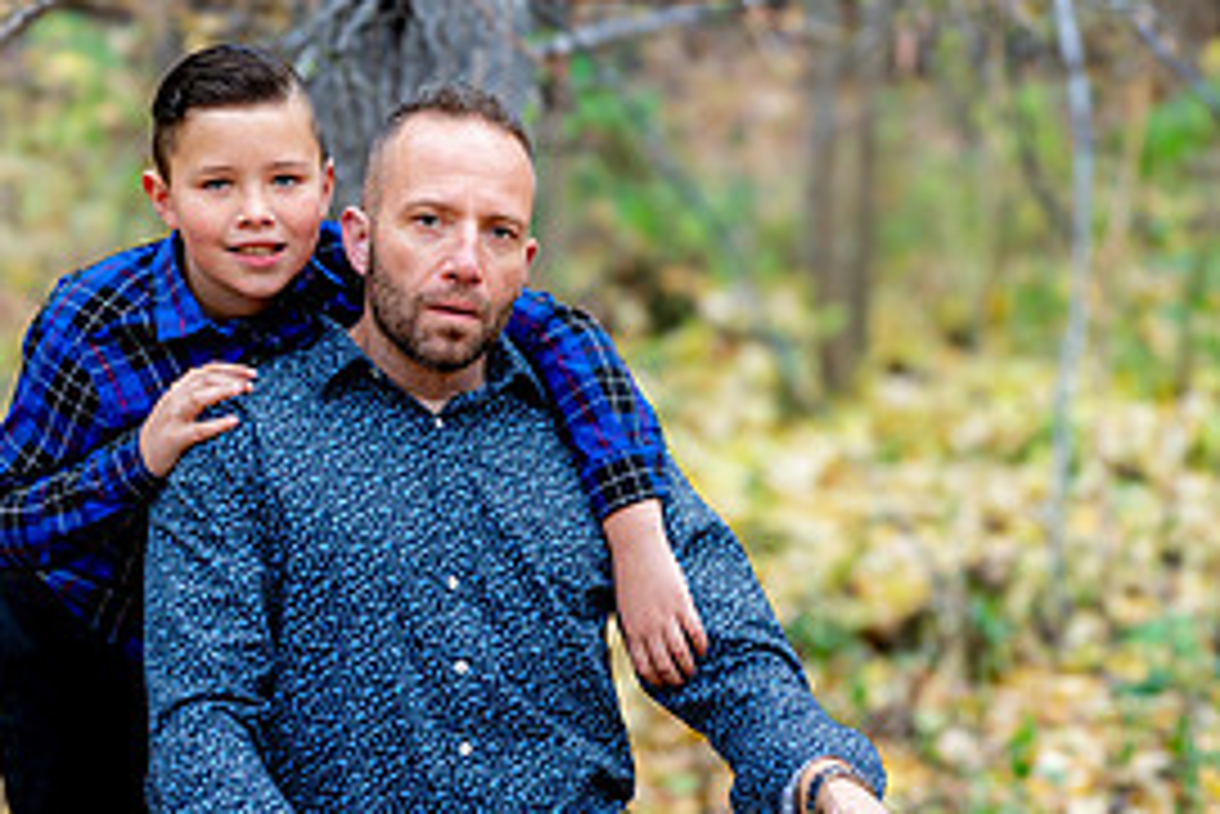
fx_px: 3628
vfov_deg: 12.8
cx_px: 644
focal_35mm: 107
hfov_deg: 19.1
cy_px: 506
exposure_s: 1/400
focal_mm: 50
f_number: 3.2
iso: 250
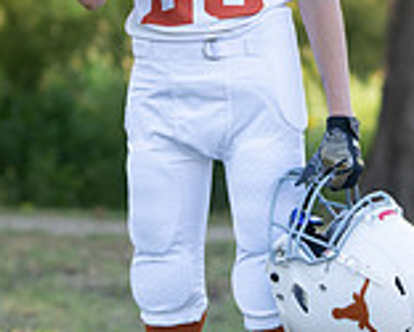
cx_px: 248
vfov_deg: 5.6
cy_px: 55
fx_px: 3359
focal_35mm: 274
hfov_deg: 7.1
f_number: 2.8
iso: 250
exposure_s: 1/400
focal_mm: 70
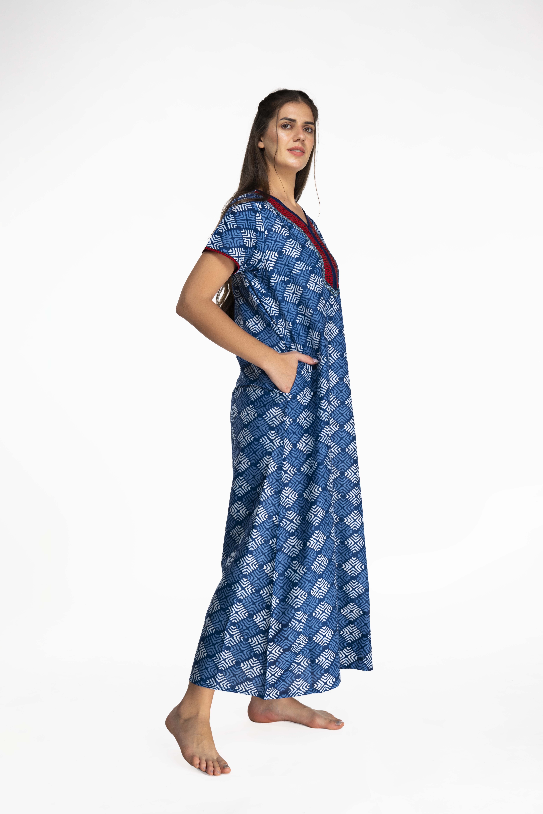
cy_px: 407
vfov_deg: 45.4
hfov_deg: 31.2
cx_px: 272
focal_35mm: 43
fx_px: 972
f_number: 5
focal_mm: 43
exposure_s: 1/160
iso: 320
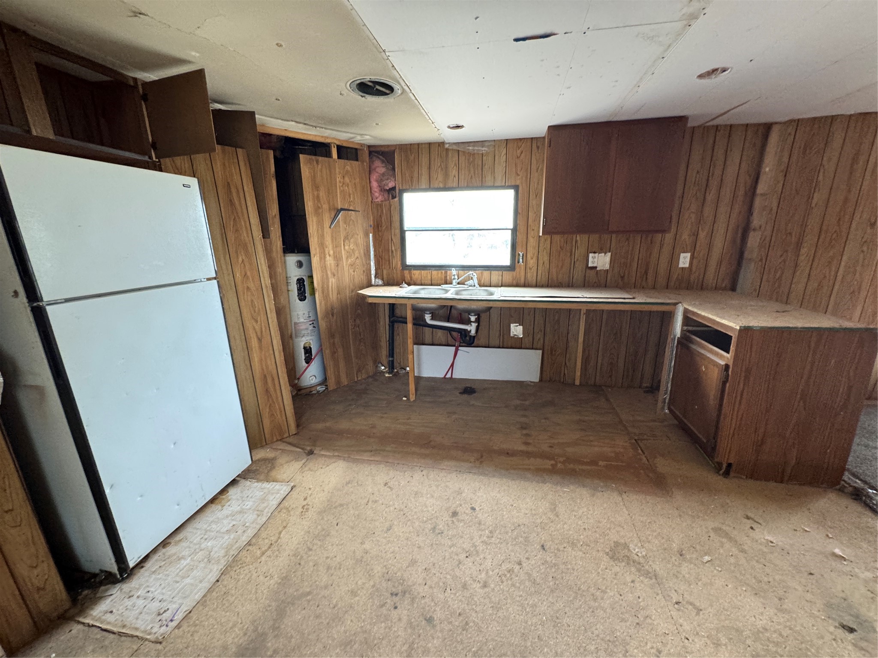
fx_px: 355
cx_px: 439
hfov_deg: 102.1
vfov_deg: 85.7
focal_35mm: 14
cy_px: 329
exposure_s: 1/99
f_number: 2.2
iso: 320
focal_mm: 2.22
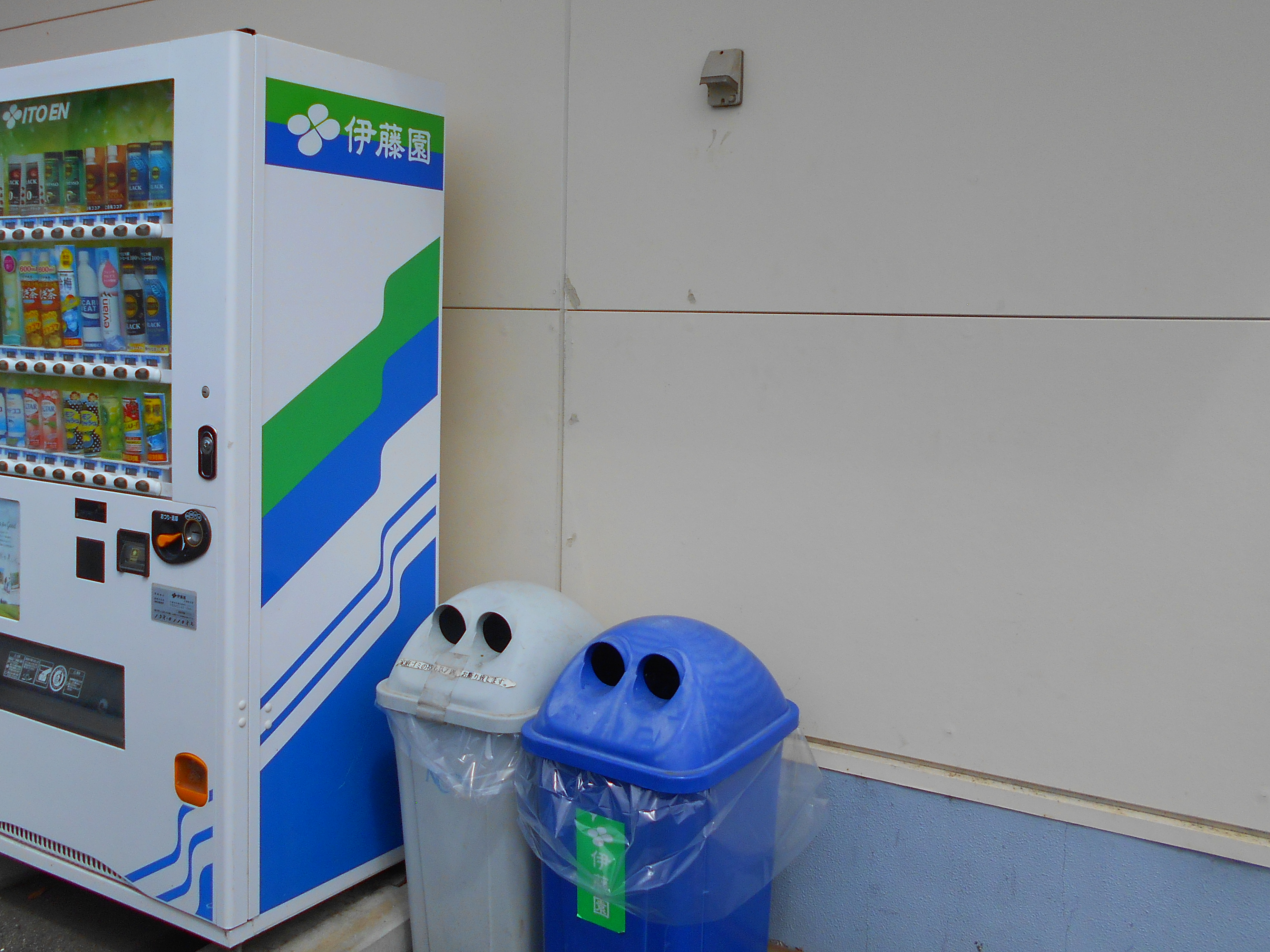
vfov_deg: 41.7
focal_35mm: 34
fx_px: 1247
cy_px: 407
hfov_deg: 53.9
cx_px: 593
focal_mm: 4.6
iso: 80
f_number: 8
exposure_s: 1/320
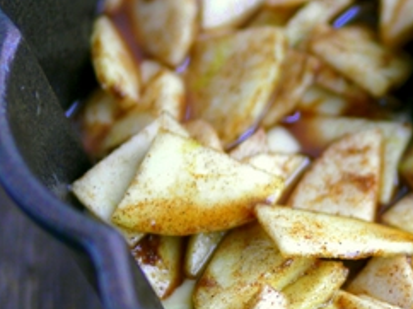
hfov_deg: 16.1
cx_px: 455
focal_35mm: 119
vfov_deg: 12.4
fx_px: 1418
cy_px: 184
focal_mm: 25
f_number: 1.4
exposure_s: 1/125
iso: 100
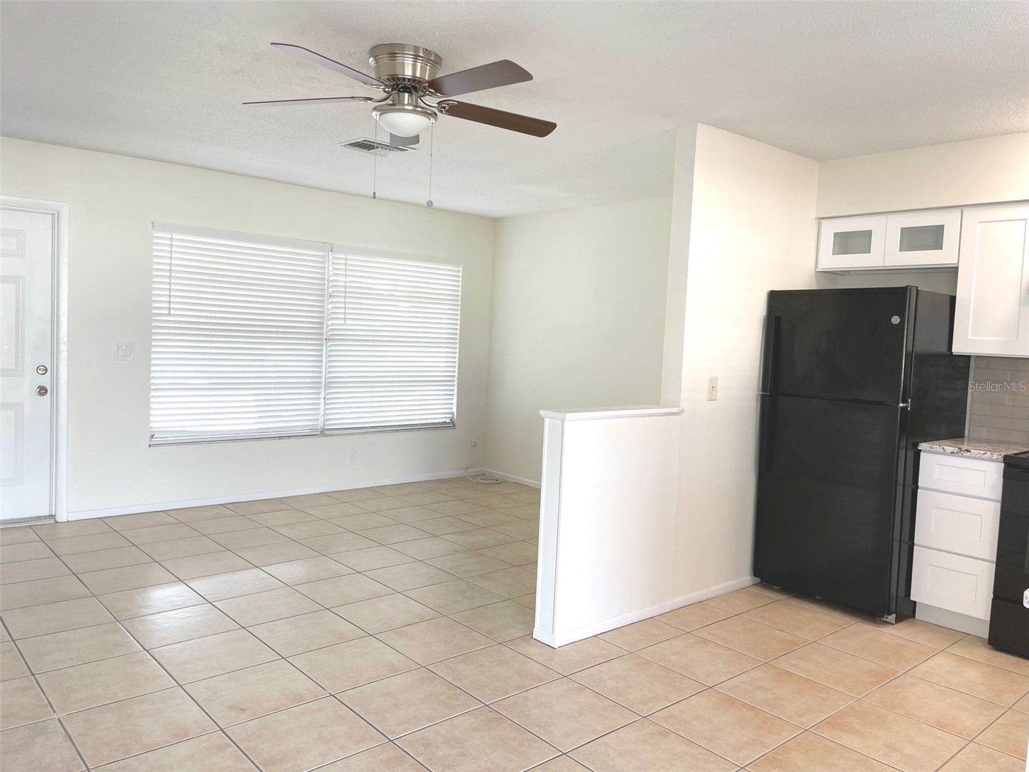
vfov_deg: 53.1
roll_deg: -1.7
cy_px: 386
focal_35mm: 26
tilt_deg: -3.4
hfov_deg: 67.3
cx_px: 514
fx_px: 773
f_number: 1.6
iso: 32
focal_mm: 4.2
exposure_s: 1/62
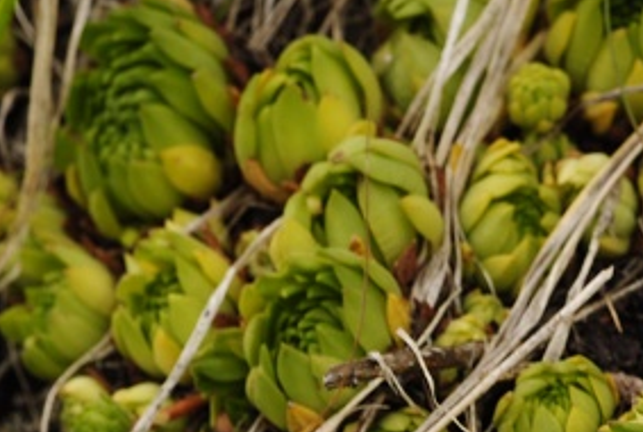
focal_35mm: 360
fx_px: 6451
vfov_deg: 3.8
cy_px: 405
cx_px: 343
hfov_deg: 5.7
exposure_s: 1/80
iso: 100
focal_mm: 85
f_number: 9
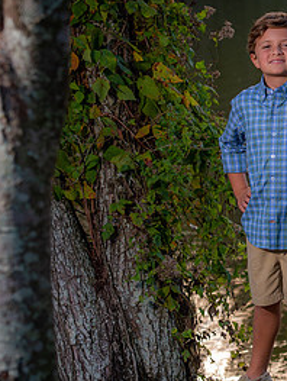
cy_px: 203
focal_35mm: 201
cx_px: 344
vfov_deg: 9.8
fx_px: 2217
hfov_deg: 7.3
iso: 200
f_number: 4.5
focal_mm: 95
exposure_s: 1/160
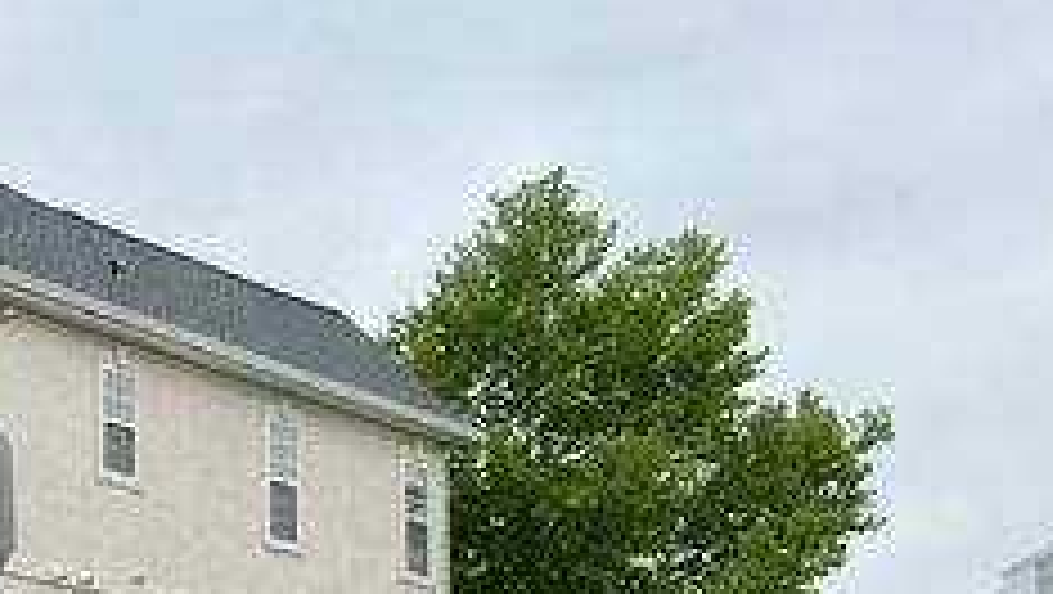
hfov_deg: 24.4
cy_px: 839
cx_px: 0
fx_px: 2319
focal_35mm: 83
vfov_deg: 13.9
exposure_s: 1/5128
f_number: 1.78
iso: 64
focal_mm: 6.76
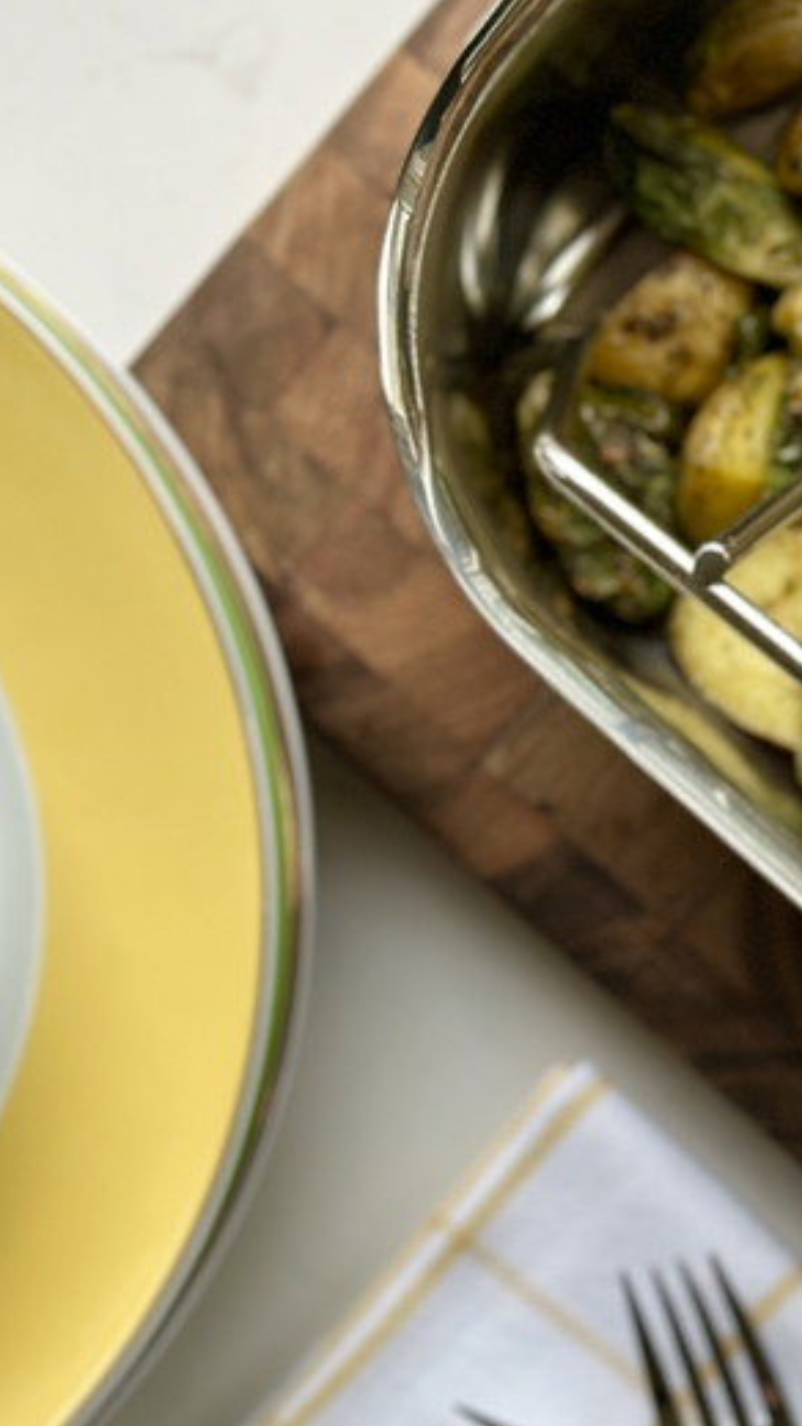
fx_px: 4574
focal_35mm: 121
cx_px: 1068
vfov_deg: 17.6
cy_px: 1028
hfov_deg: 9.8
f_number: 1.78
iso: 125
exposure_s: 1/121
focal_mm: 6.86
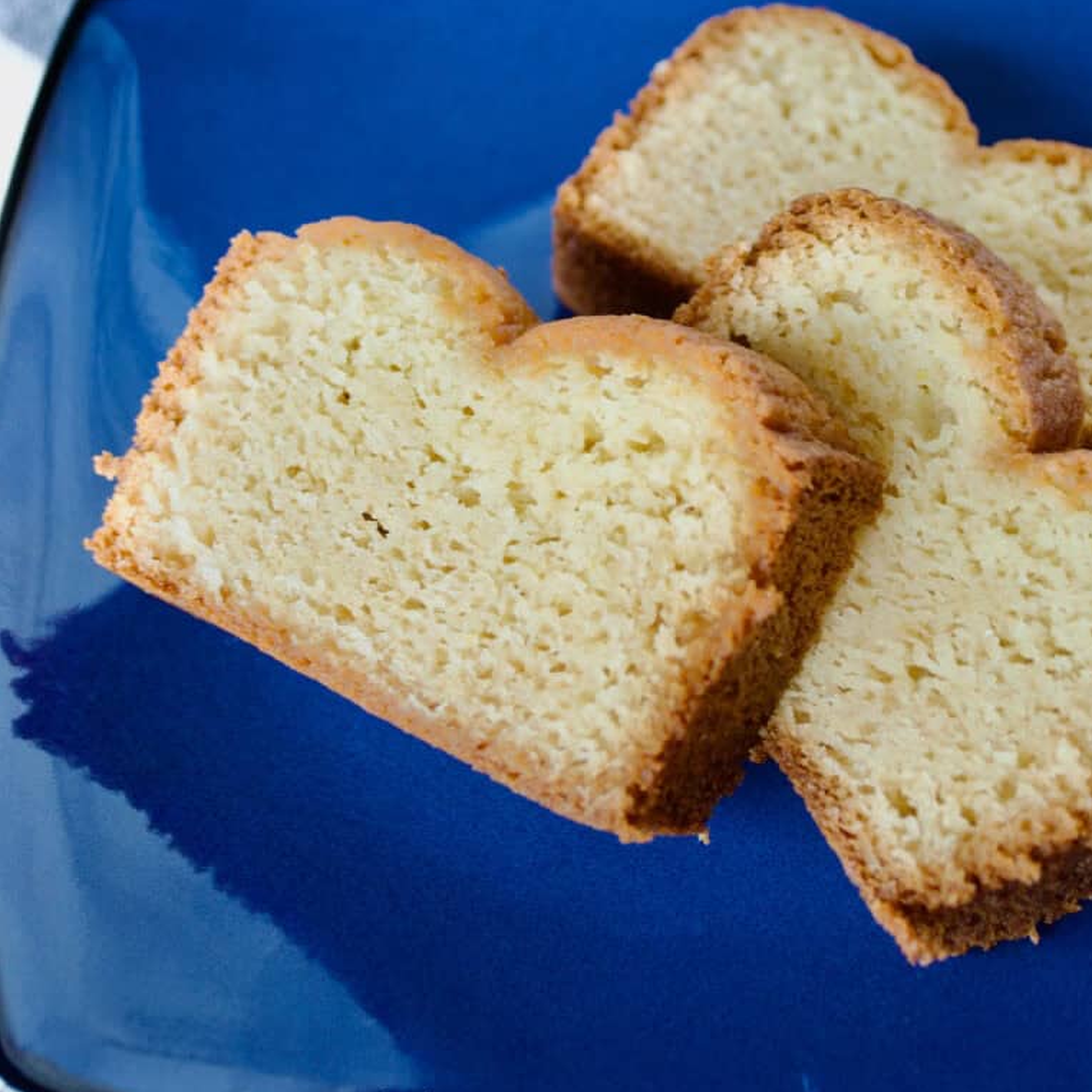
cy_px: 335
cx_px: 550
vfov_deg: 22.4
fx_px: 2748
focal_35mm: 77
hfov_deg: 22.5
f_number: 5.3
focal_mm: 40
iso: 200
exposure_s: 1/50
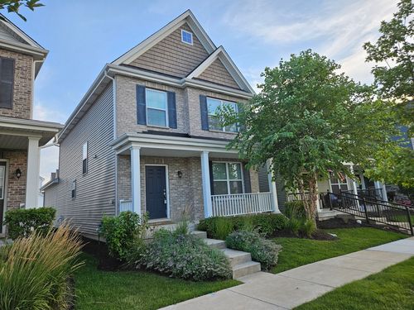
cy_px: 155
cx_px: 207
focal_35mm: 23
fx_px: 275
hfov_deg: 73.9
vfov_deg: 58.9
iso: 40
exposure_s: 1/493
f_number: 1.8
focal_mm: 5.4
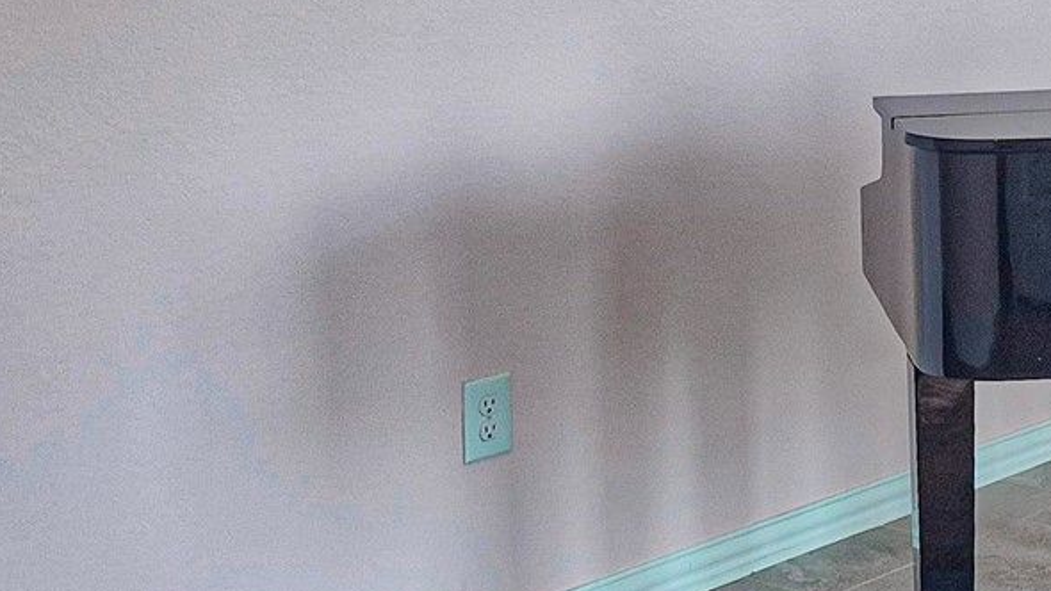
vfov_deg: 13.9
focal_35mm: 87
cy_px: 360
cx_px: 1363
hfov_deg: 22.0
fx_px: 2425
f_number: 1.8
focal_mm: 5.4
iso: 40
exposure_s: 1/120
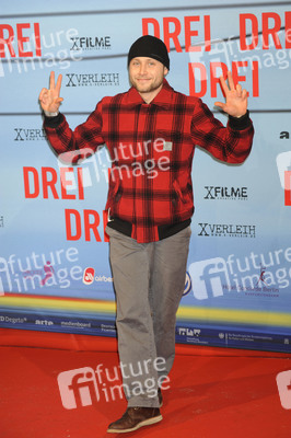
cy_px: 219
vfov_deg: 25.4
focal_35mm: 80
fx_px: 972
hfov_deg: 17.0
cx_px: 146
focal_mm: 80
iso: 640
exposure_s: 1/160
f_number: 5.6
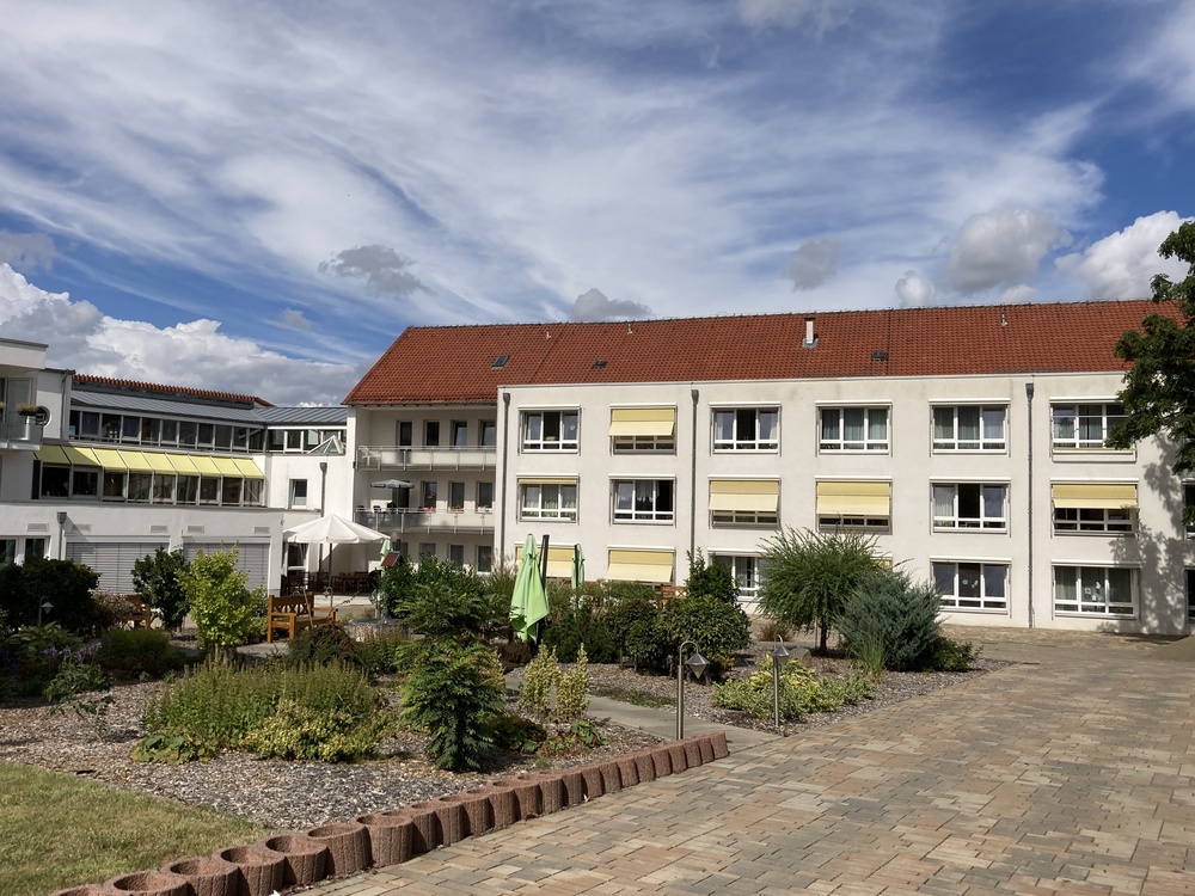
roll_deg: -2.2
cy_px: 448
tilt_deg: +5.0
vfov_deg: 49.7
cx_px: 598
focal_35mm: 28
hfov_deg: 63.4
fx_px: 967
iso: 25
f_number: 1.8
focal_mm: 3.99
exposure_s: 1/4808
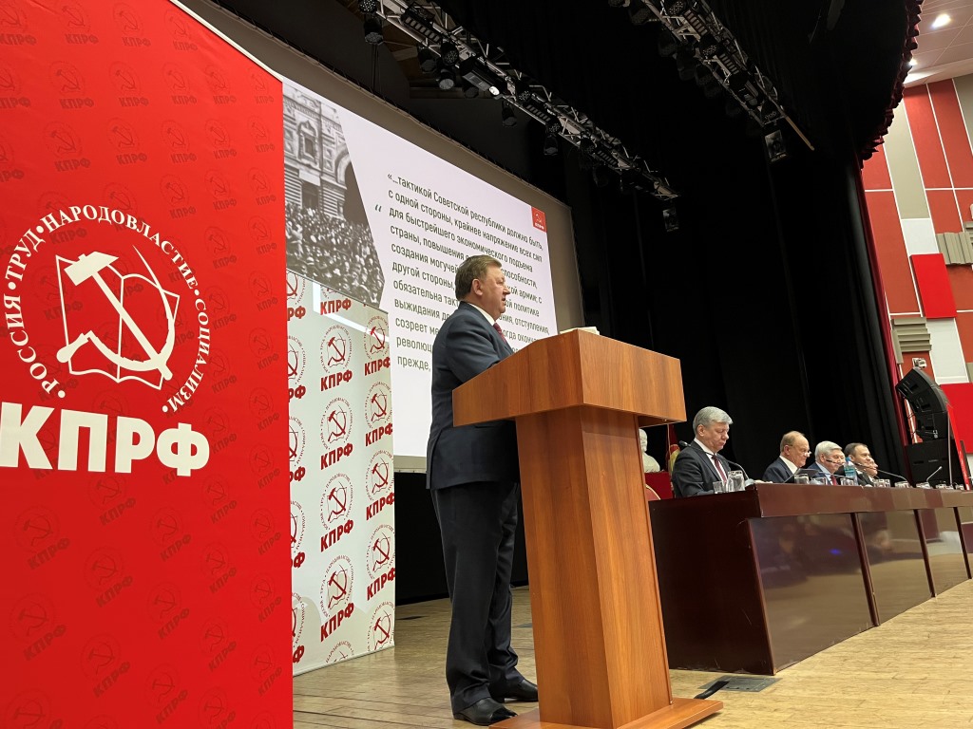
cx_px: 486
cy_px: 364
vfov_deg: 53.1
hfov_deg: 67.3
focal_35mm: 26
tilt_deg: +13.2
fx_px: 731
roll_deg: +5.1
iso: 200
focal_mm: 5.1
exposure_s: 1/50
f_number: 1.6
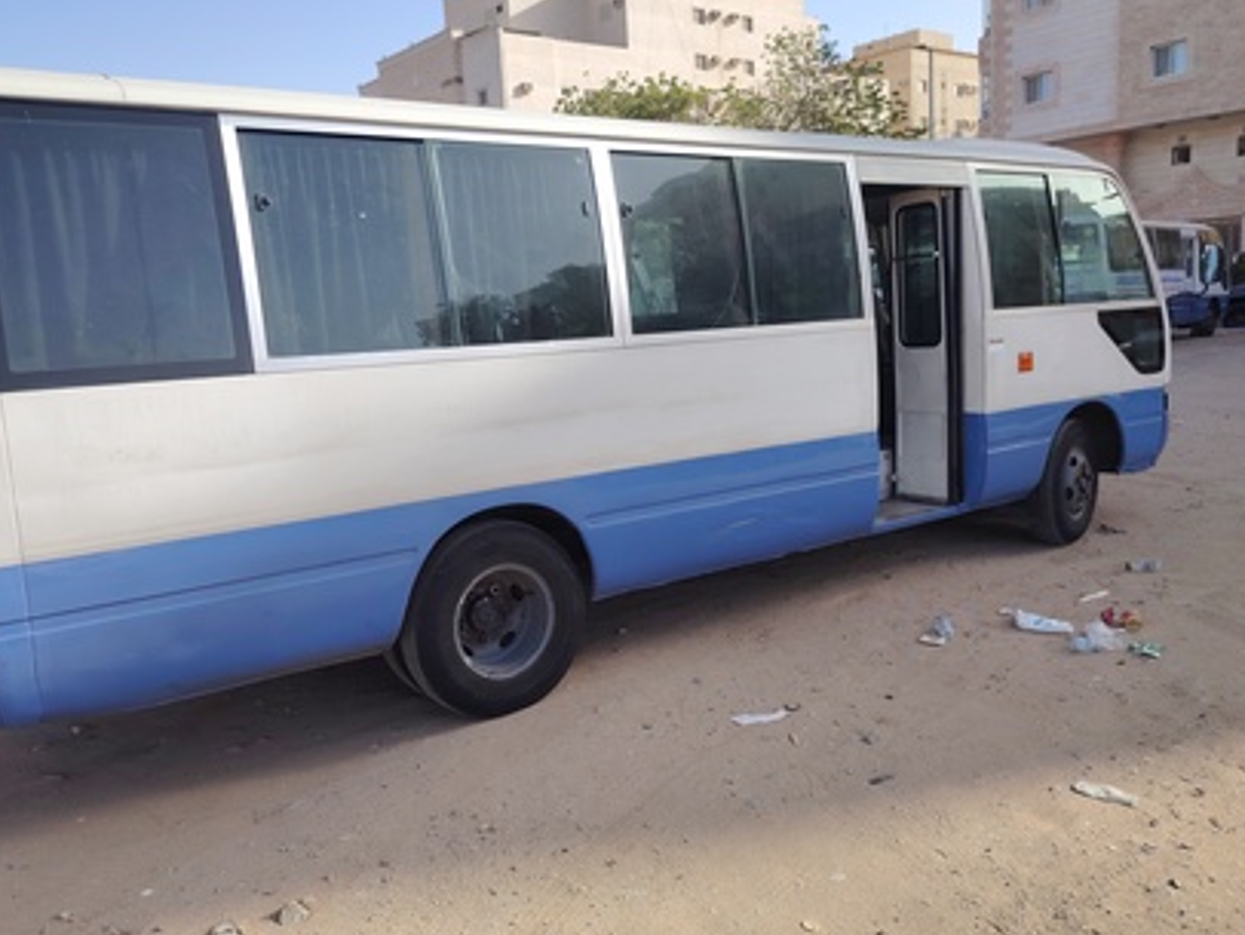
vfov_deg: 51.4
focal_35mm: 27
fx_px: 972
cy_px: 464
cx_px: 563
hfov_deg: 65.2
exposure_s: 1/520
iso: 100
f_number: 1.75
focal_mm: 5.25
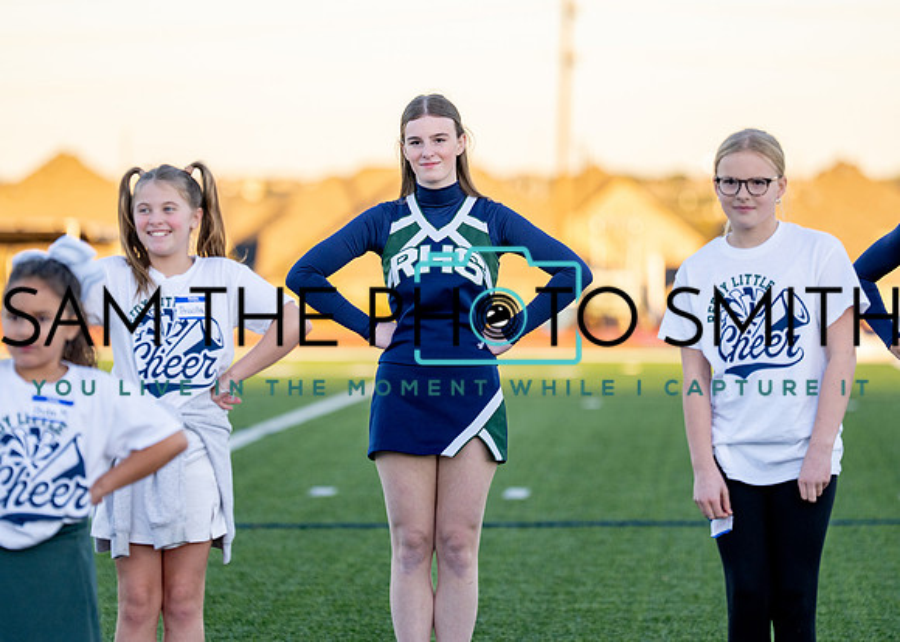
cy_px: 272
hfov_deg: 10.2
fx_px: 5067
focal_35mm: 198
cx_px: 447
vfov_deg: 7.3
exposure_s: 1/1250
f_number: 2.8
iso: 500
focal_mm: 160
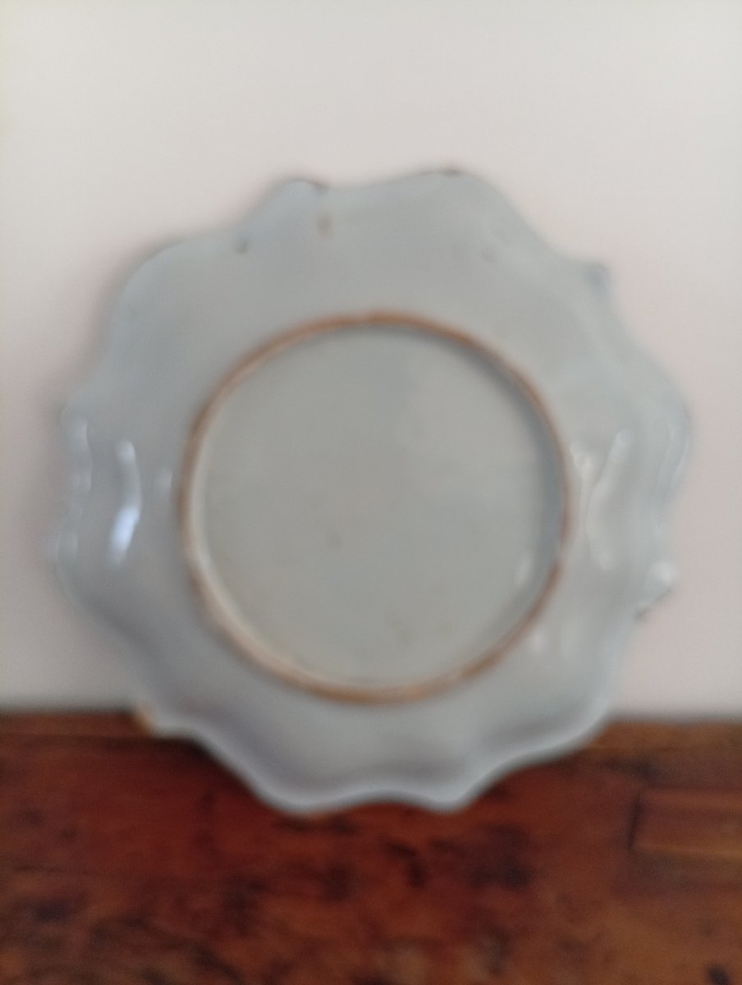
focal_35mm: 27
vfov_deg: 65.2
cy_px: 492
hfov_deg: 51.5
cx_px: 371
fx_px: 769
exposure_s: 1/50
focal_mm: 3.84
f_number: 1.8
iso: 240
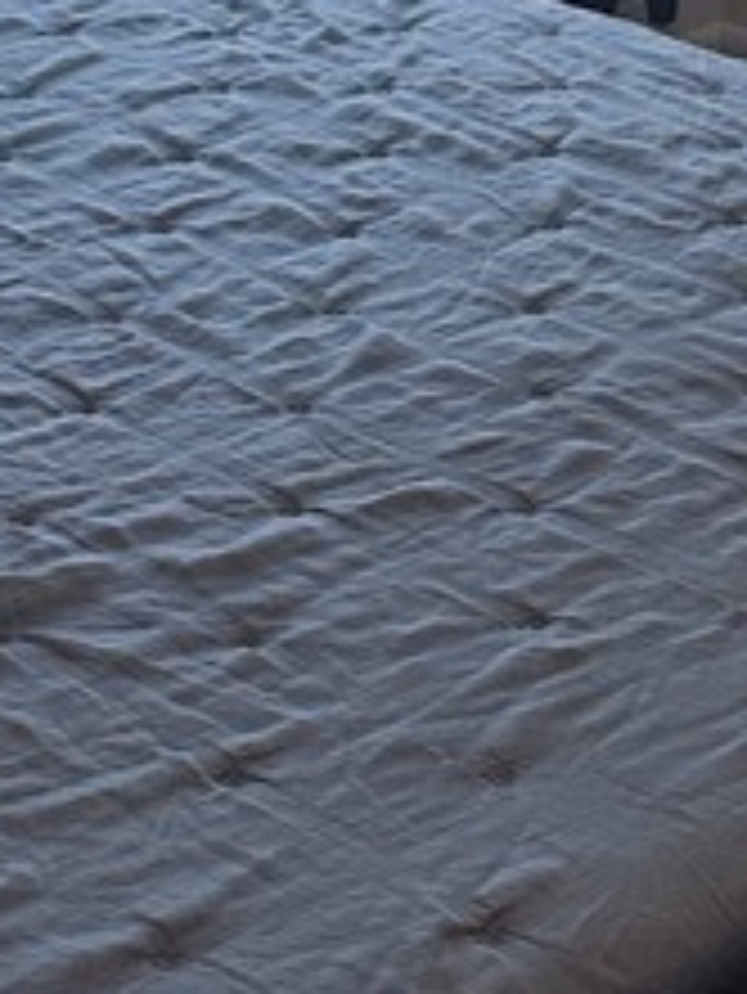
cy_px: -733
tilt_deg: -5.0
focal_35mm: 111
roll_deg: -2.1
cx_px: 1328
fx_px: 3191
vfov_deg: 15.5
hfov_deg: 12.3
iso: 125
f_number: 1.78
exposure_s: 1/60
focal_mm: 6.86
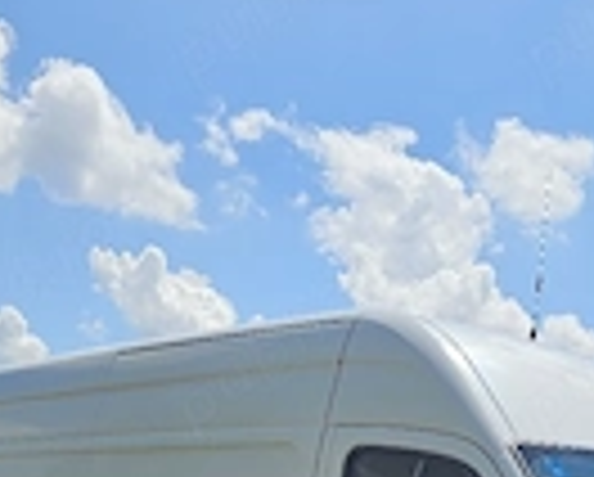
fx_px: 1197
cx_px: 410
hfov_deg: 27.6
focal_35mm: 68
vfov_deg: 19.5
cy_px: 724
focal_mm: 6.3
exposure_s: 1/1250
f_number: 1.7
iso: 10
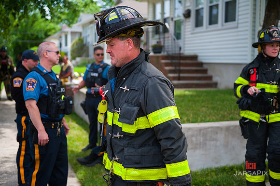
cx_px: 140
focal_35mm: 48
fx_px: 373
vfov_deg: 28.0
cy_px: 93
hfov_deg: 41.1
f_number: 3.2
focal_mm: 48
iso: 200
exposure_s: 1/1250
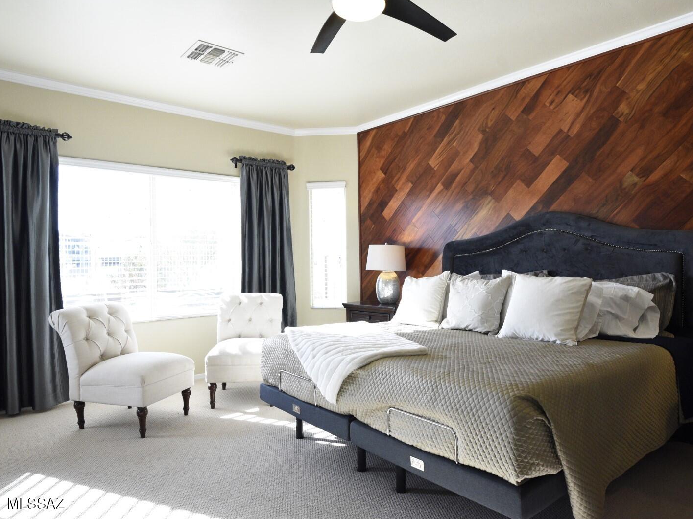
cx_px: 353
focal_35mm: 22
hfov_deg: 76.4
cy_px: 259
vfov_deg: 61.1
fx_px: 440
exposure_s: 1/400
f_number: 5
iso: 5000
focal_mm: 20
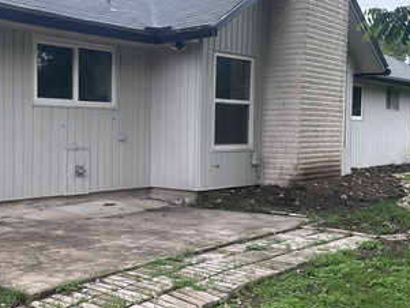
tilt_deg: -1.6
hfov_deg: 37.2
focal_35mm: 51
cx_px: 143
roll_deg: -0.1
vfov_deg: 28.6
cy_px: 164
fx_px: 604
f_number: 1.78
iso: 80
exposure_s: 1/745
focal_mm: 6.86
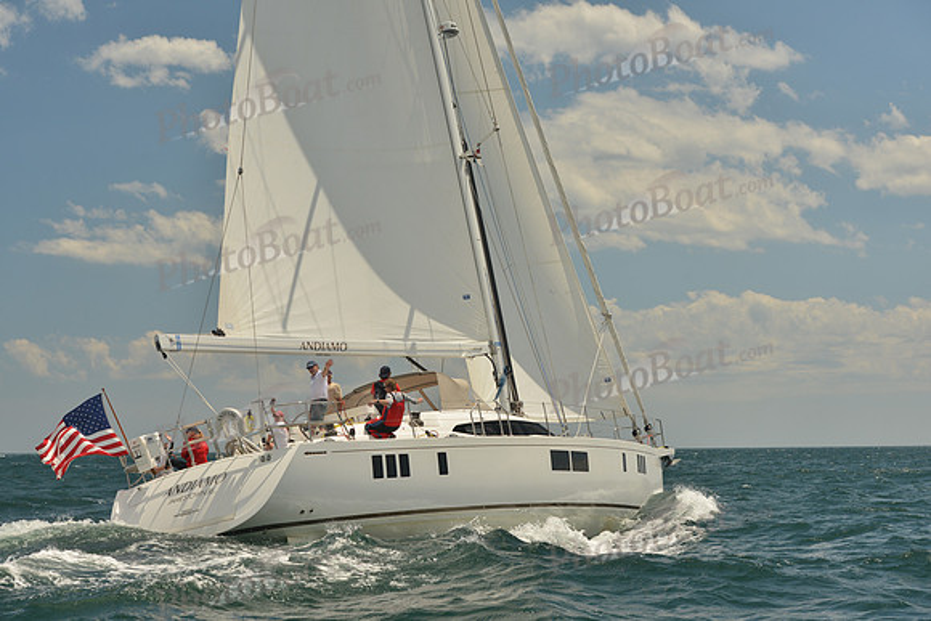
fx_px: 1811
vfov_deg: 19.5
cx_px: 466
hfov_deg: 28.8
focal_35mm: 70
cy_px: 310
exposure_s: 1/800
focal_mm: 70
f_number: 8
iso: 400
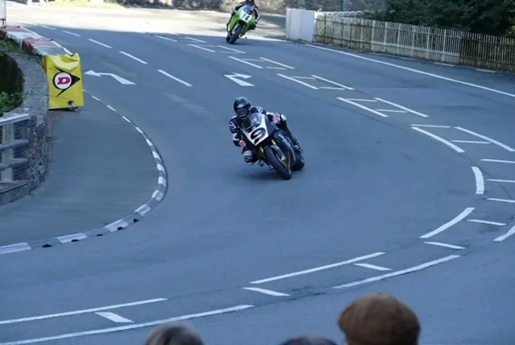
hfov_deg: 10.8
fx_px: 2735
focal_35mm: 191
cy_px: 172
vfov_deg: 7.2
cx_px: 258
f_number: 4
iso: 800
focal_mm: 69.6
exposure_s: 1/640
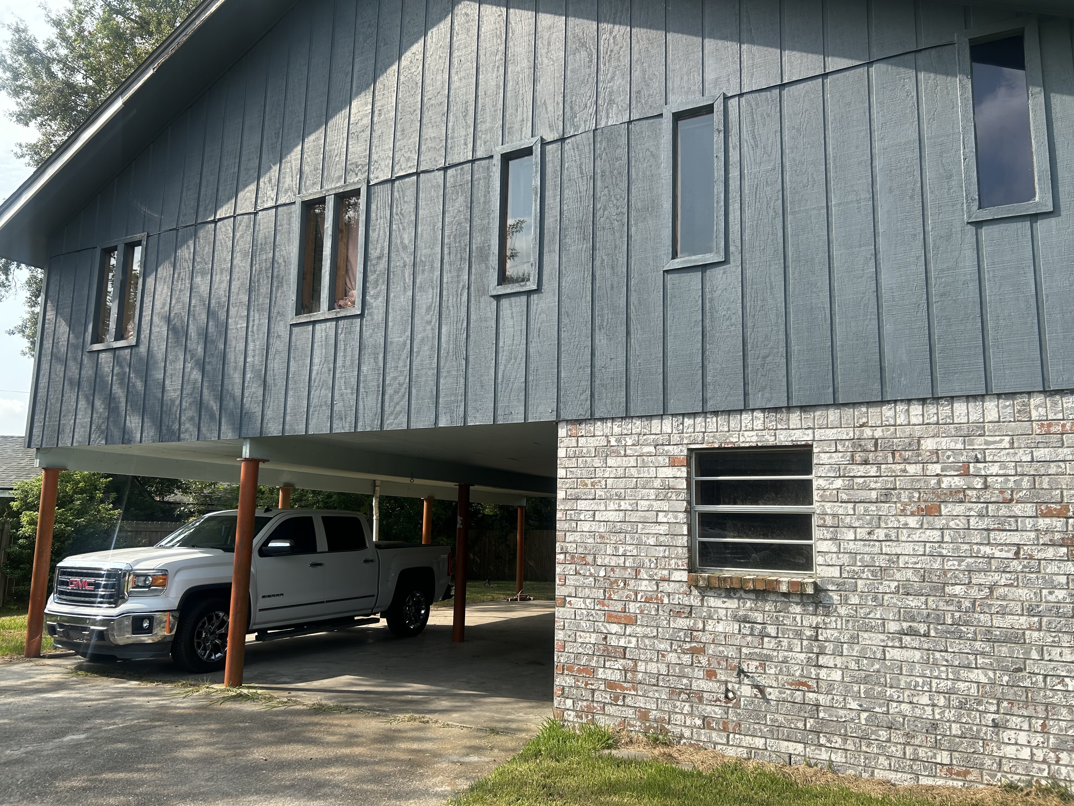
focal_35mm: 26
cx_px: 537
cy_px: 403
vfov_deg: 53.1
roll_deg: -0.5
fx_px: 807
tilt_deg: +8.5
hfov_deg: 67.3
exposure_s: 1/2299
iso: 50
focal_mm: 5.7
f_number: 1.5
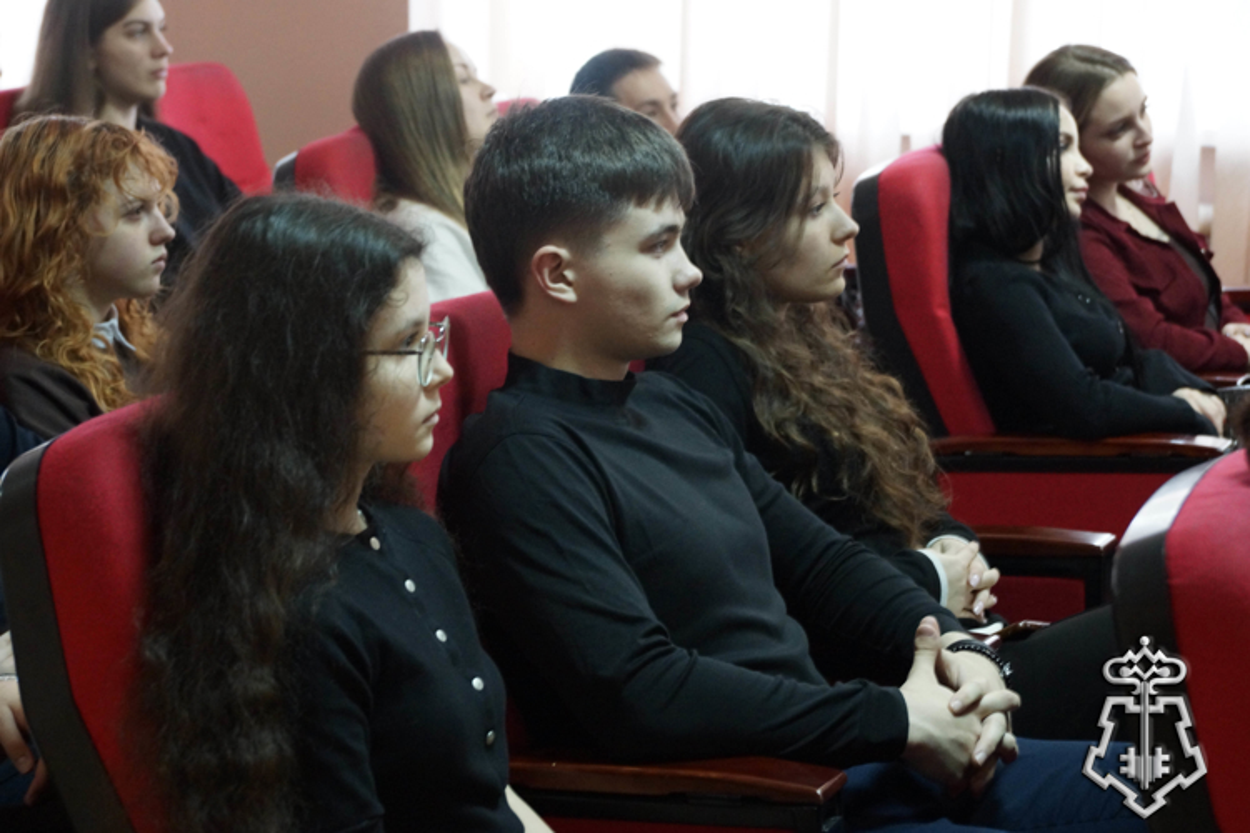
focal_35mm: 105
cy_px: 416
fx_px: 3646
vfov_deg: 13.0
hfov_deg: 19.5
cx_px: 625
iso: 1600
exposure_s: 1/13
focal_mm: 70
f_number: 5.6
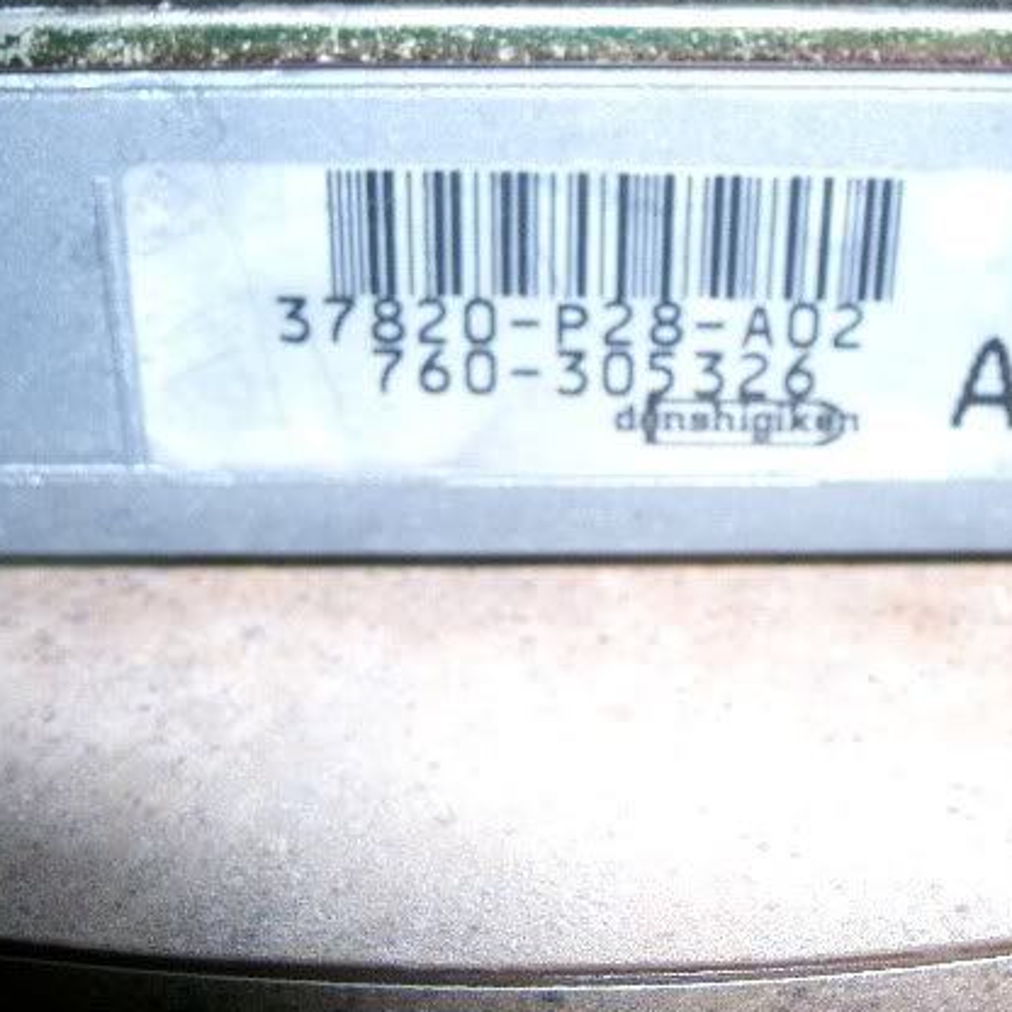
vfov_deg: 32.2
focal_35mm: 53
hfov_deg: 32.0
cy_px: 470
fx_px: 1753
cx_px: 635
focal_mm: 8
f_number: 4.8
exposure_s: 1/50
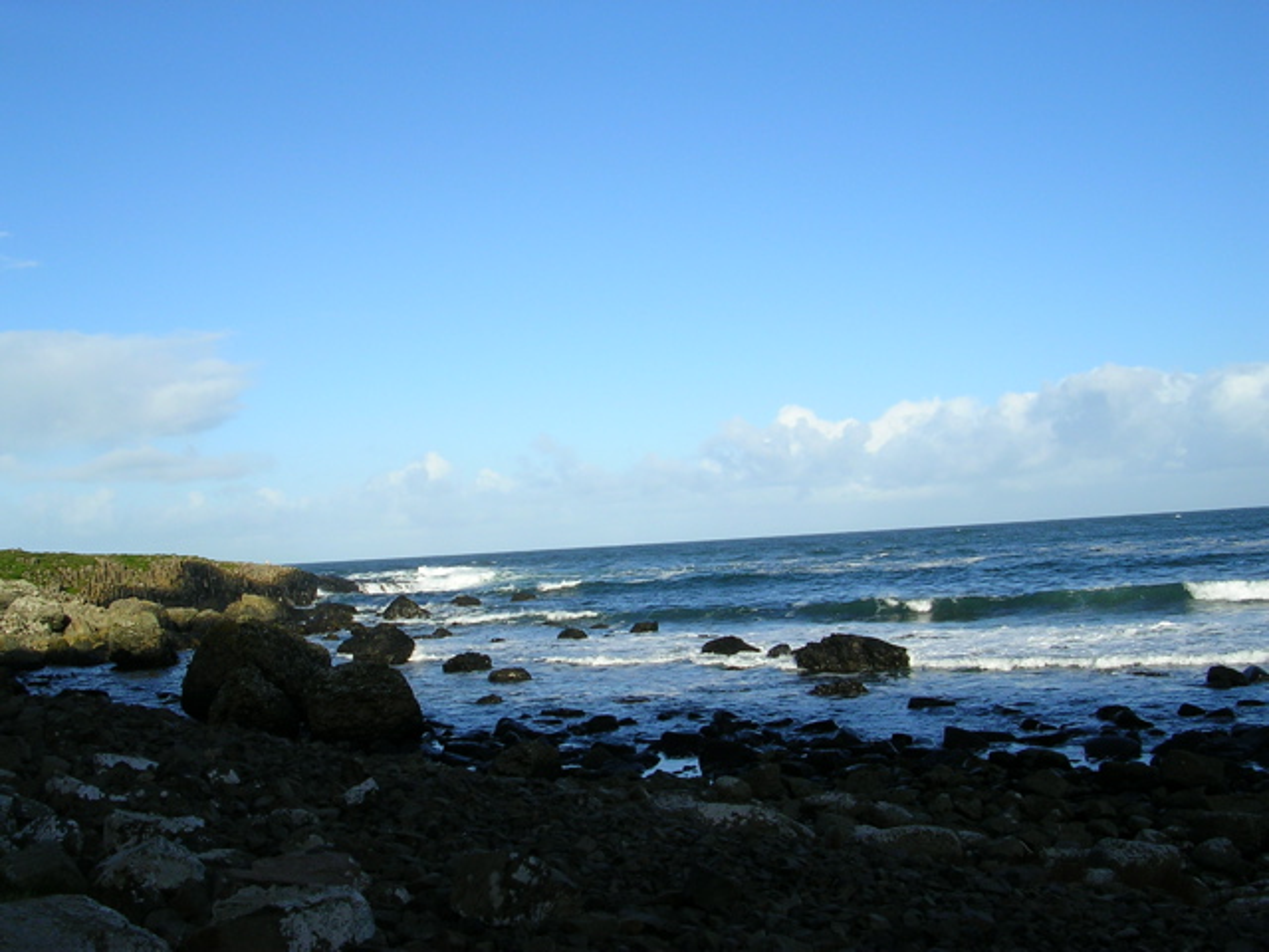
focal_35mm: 38
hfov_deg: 49.0
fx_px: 1393
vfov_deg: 37.7
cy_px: 476
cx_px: 634
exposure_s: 1/311
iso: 50
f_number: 5.6
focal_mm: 5.8
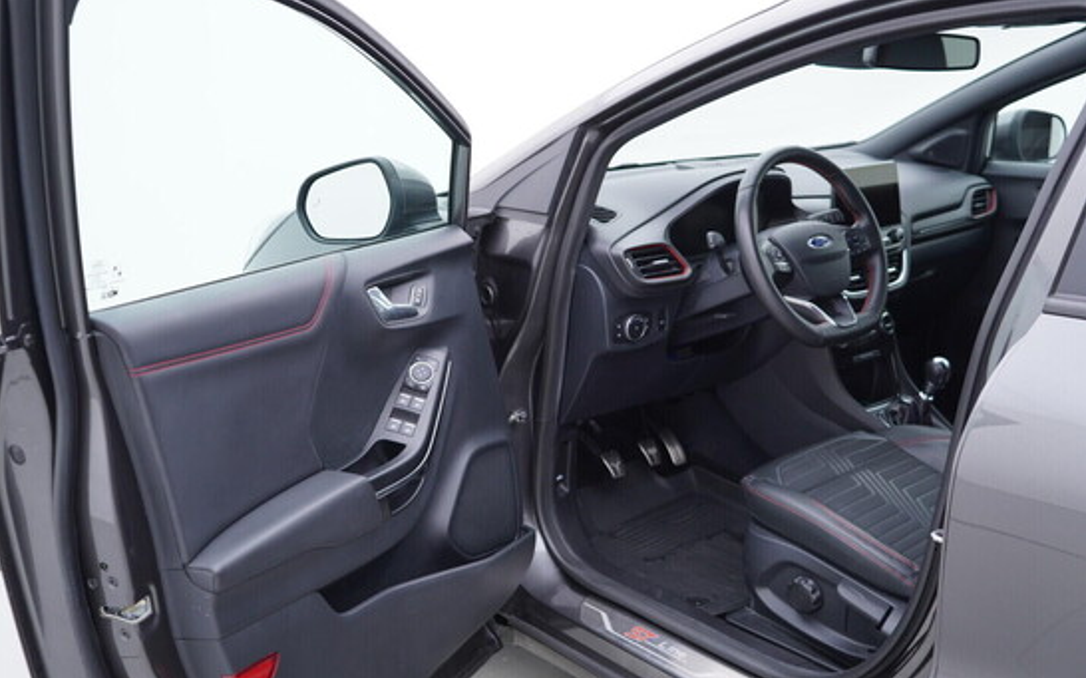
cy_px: 361
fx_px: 1095
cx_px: 541
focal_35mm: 37
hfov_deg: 52.8
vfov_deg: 34.4
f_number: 2.8
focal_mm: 24
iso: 125
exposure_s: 1/40
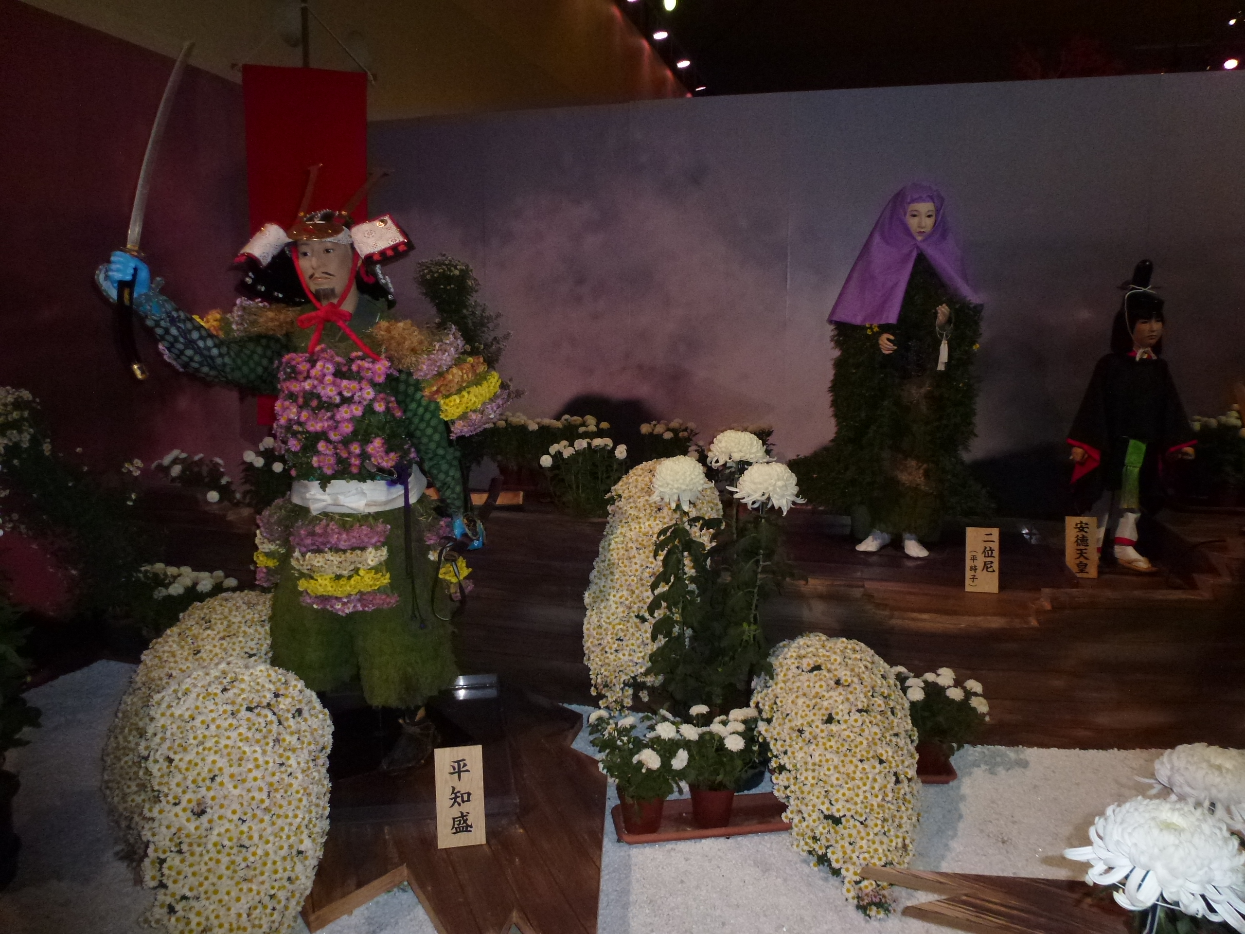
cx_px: 622
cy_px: 467
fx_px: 863
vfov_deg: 56.8
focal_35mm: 24
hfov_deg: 71.6
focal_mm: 4.3
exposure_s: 1/60
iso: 400
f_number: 3.3
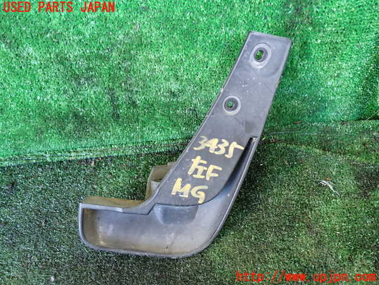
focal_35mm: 30
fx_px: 328
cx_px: 190
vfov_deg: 46.8
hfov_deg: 60.0
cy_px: 142
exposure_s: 1/30
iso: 320
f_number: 2.3
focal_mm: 5.4
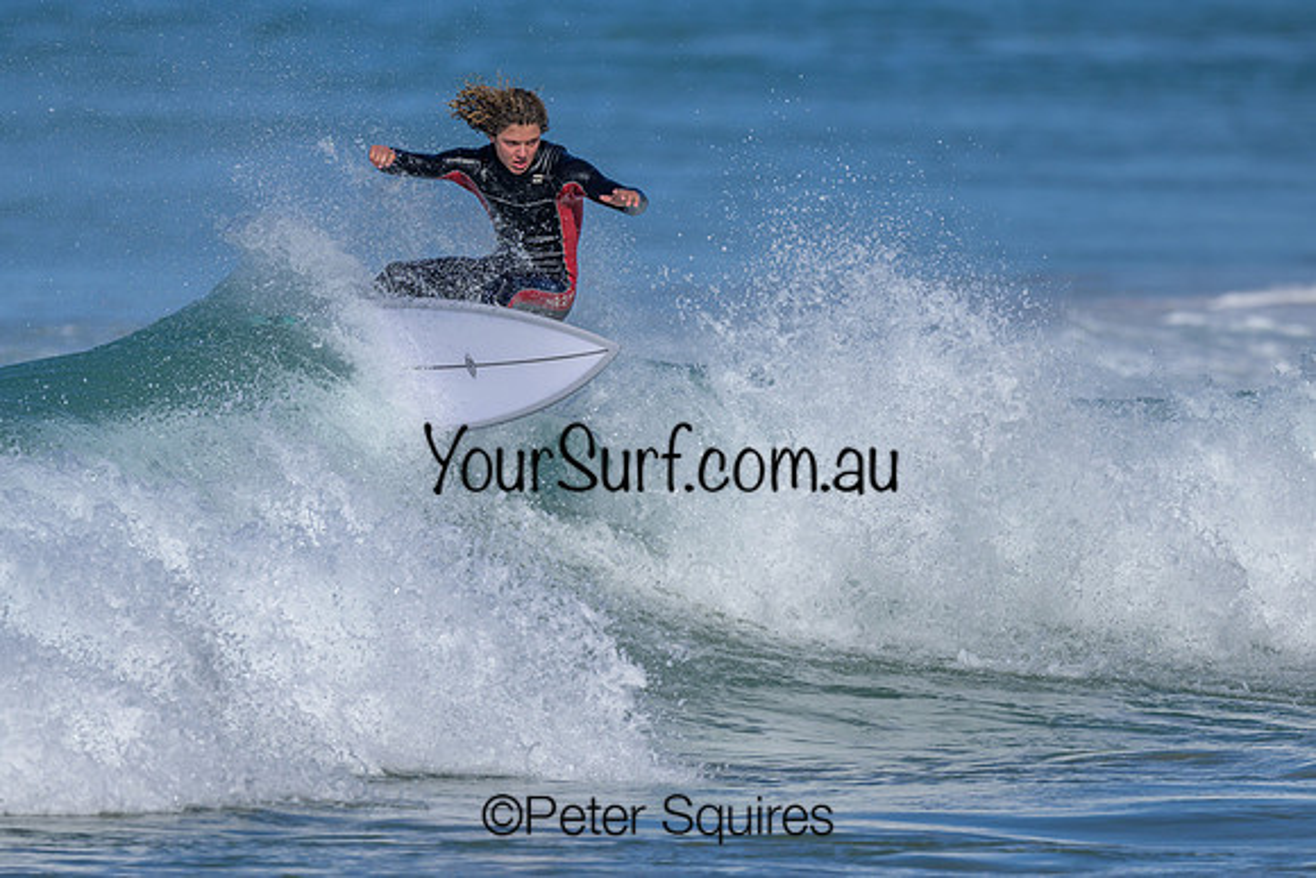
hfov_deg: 1.9
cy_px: 480
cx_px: 478
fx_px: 39960
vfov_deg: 1.3
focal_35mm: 1093
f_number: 6.3
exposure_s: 1/2000
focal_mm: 800
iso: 180
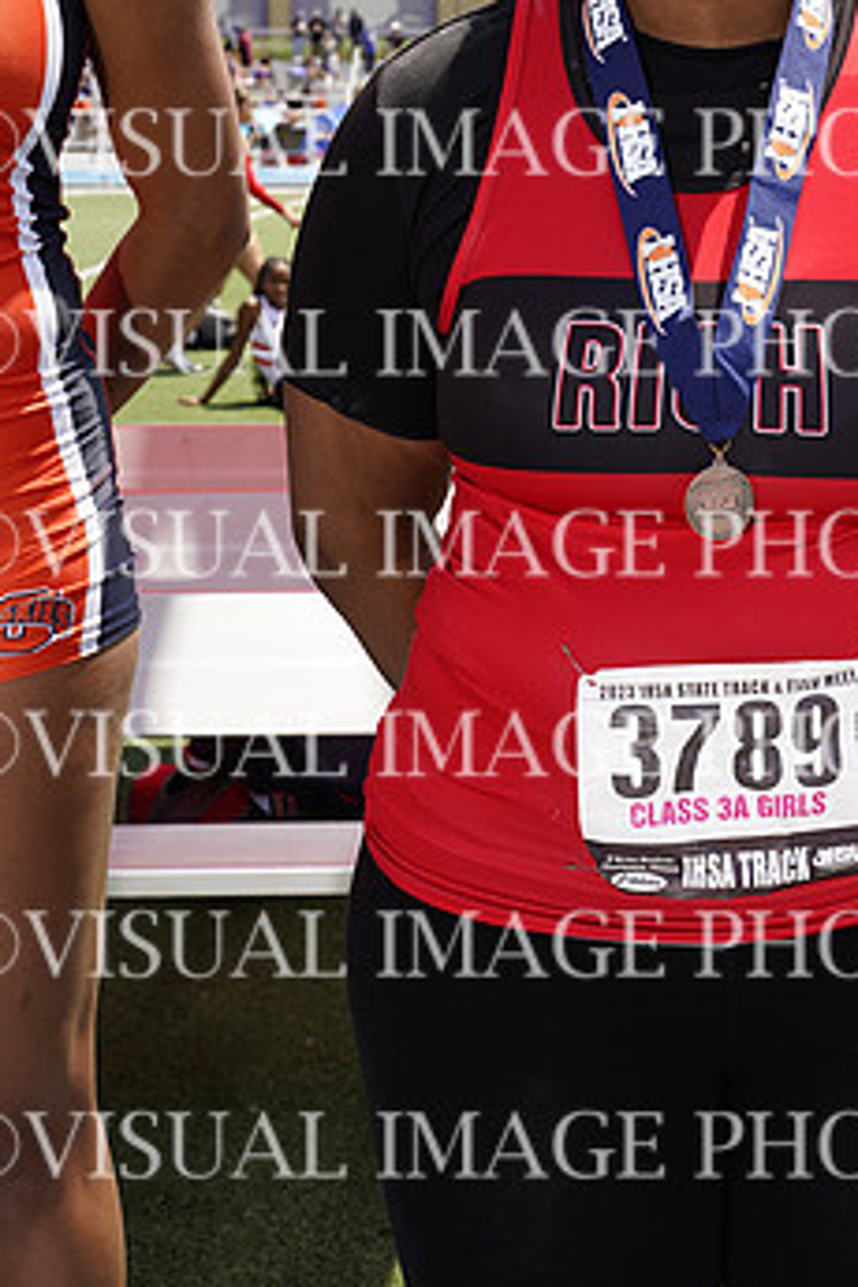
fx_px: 2645
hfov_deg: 18.3
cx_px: 670
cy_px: 242
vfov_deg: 26.8
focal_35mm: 74
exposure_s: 1/160
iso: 100
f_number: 8
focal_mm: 44
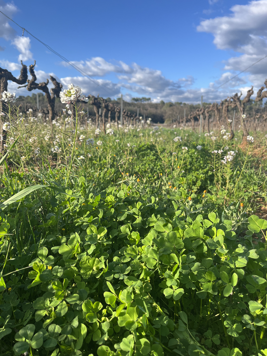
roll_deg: -0.5
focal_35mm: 26
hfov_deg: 53.1
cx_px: 134
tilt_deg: -11.7
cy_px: 178
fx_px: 267
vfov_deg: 67.3
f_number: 1.6
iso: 50
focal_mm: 5.1
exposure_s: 1/845
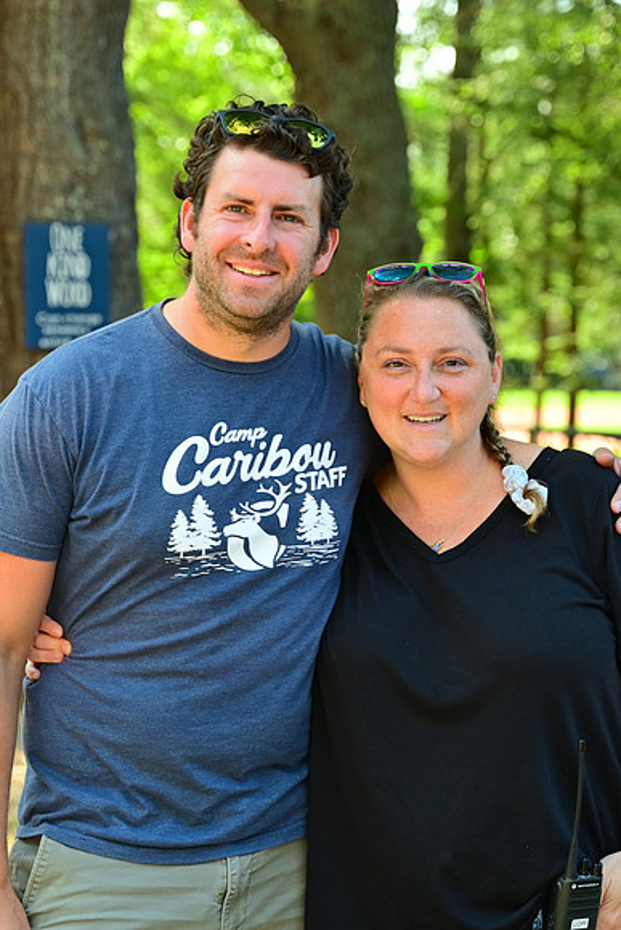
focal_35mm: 82
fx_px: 2120
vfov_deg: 24.8
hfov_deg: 16.7
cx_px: 310
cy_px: 465
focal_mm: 55
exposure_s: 1/1000
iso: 640
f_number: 3.2
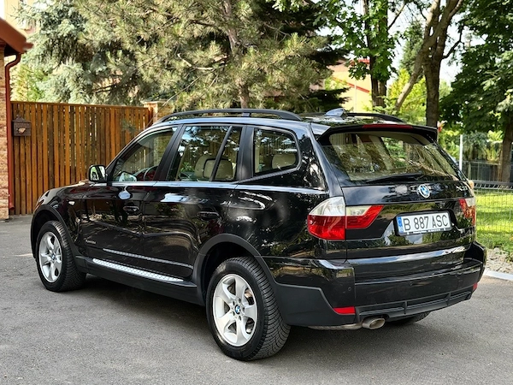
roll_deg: -1.7
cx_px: 256
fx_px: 711
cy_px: 192
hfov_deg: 39.7
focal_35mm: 48
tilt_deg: -3.7
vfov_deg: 30.3
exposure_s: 1/458
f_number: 1.78
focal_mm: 6.76
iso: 100
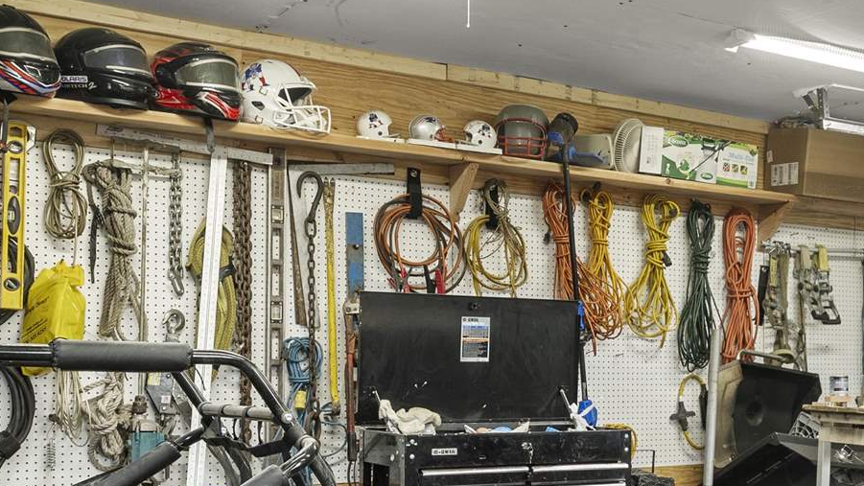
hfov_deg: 38.0
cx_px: 807
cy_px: 339
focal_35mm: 50
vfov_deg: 23.8
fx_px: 1146
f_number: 8
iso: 400
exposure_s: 1/10
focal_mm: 14
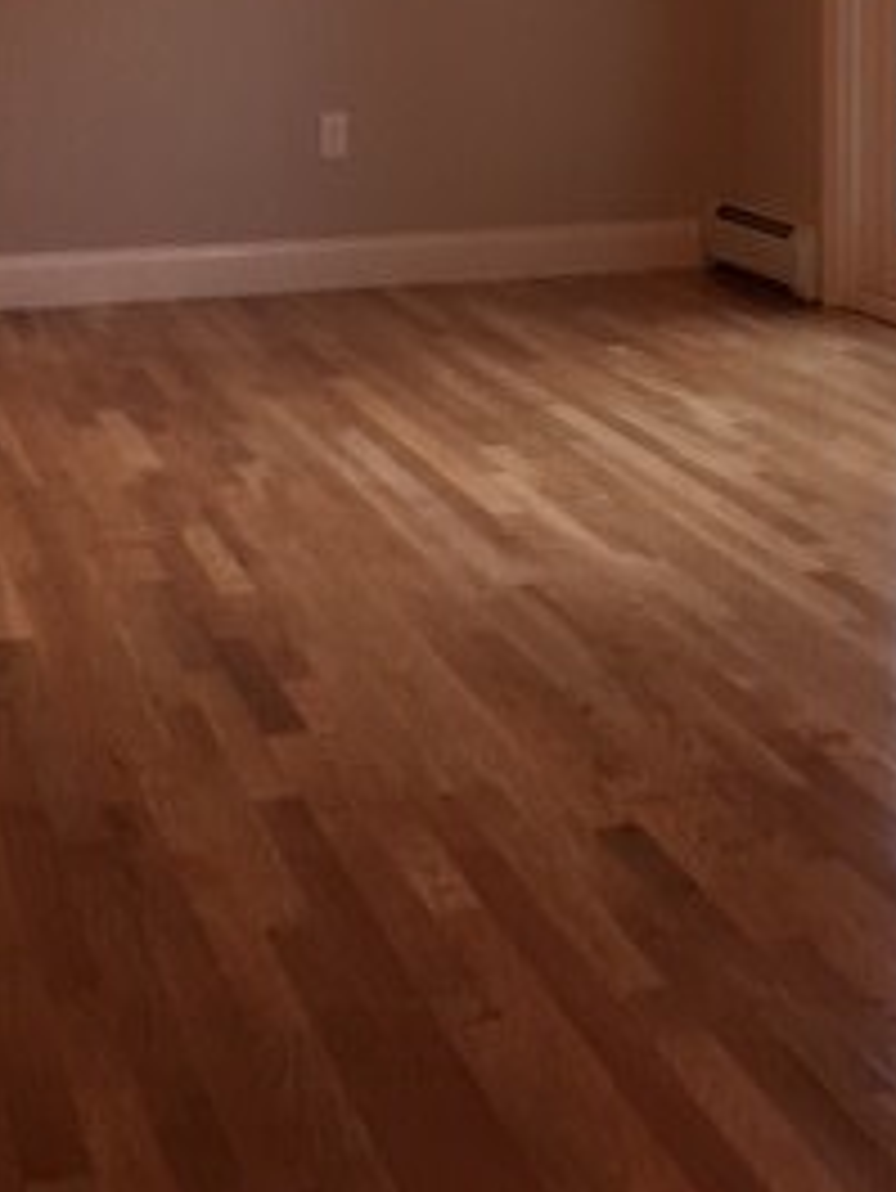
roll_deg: +1.1
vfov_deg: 26.7
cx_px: 392
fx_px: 2414
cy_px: 81
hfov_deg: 21.0
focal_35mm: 70
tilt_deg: -4.8
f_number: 2.2
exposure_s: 1/30
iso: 50
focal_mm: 4.15
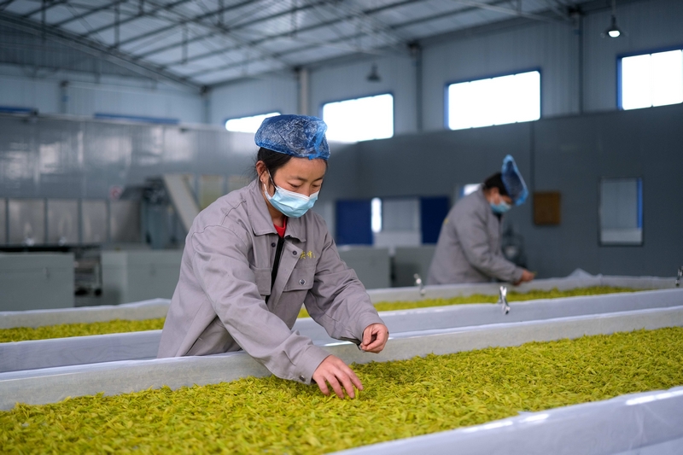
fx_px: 948
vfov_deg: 27.0
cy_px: 228
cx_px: 342
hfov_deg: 39.6
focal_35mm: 50
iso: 320
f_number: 1.4
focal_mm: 33
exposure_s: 1/480
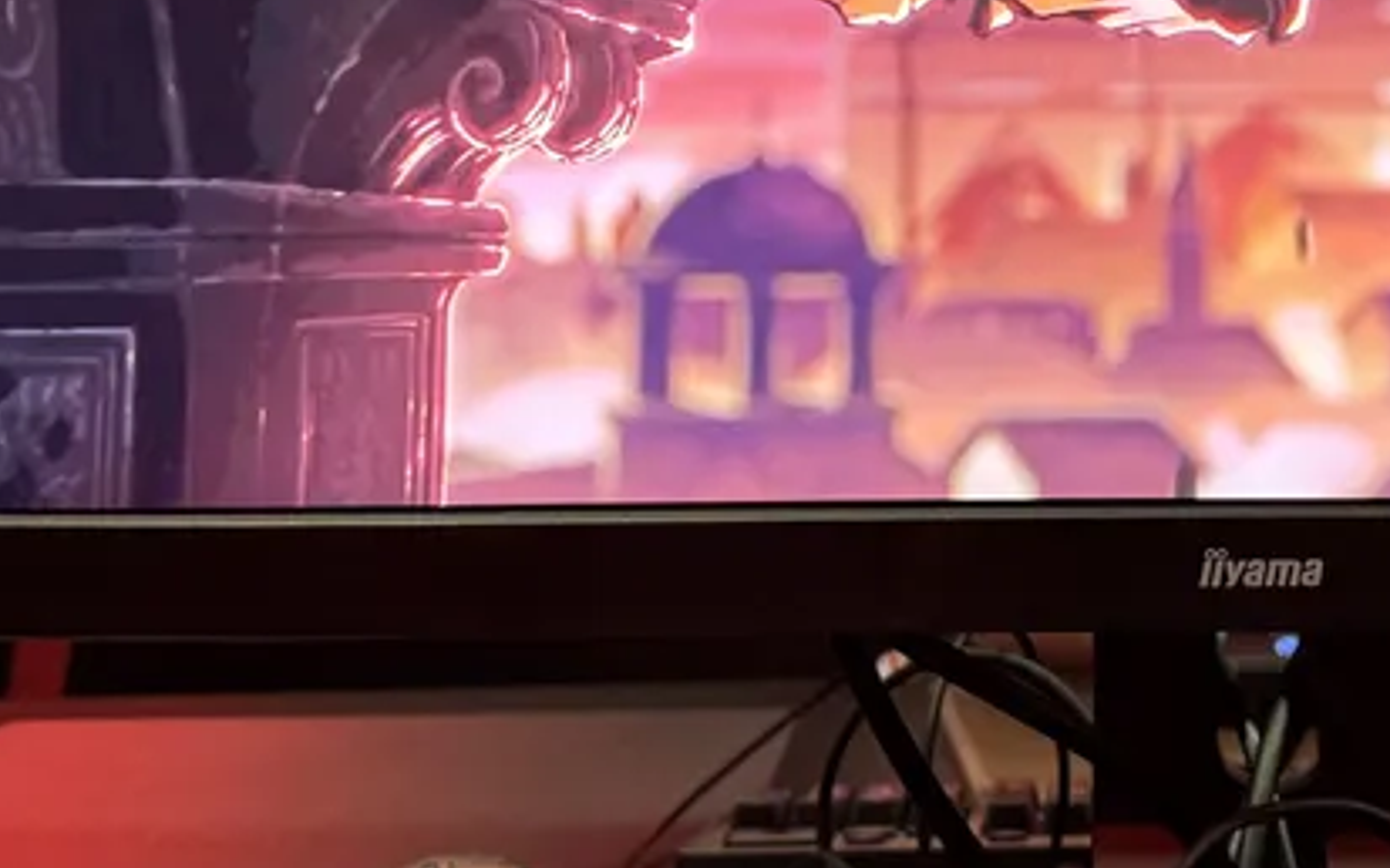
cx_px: 1165
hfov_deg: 25.3
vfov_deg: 15.6
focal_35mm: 80
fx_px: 3030
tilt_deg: +5.1
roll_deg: +0.9
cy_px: -244
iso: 250
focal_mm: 6.76
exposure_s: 1/50
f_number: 1.78
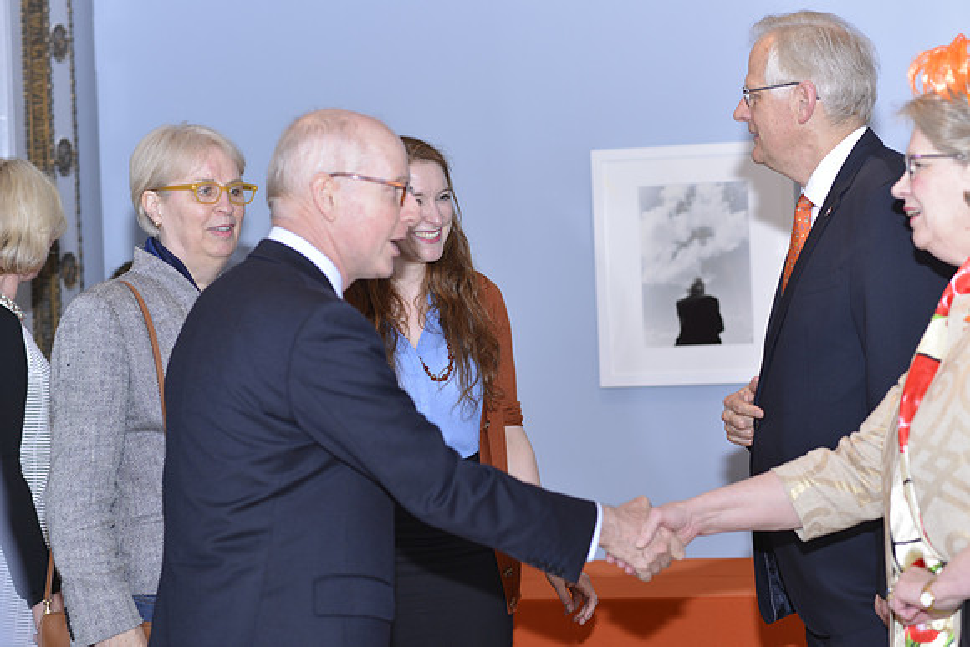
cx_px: 485
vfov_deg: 16.1
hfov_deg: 23.9
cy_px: 324
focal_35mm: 85
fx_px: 2291
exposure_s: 1/125
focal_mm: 85
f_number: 3.2
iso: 320
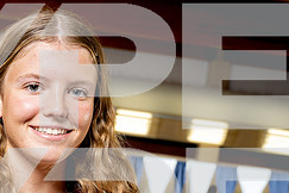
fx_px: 747
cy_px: 211
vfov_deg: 14.4
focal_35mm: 93
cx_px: 20
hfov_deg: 21.4
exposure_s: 1/250
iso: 320
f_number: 5.6
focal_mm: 39
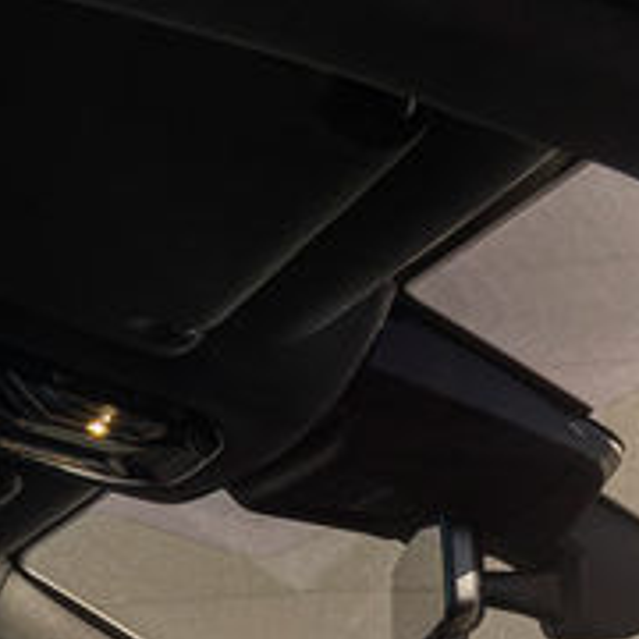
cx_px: 181
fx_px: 2068
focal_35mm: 99
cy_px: 1148
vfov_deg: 15.2
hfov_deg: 17.5
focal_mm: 21
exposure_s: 1/6
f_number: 11
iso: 200
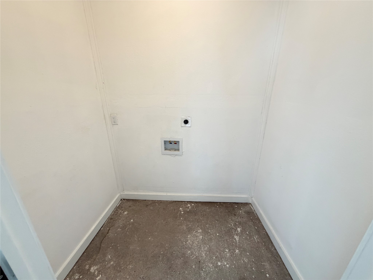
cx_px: 186
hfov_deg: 102.1
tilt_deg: -19.3
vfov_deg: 85.7
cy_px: 140
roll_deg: +0.5
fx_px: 151
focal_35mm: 14
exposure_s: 1/60
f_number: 2.2
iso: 250
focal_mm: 2.22
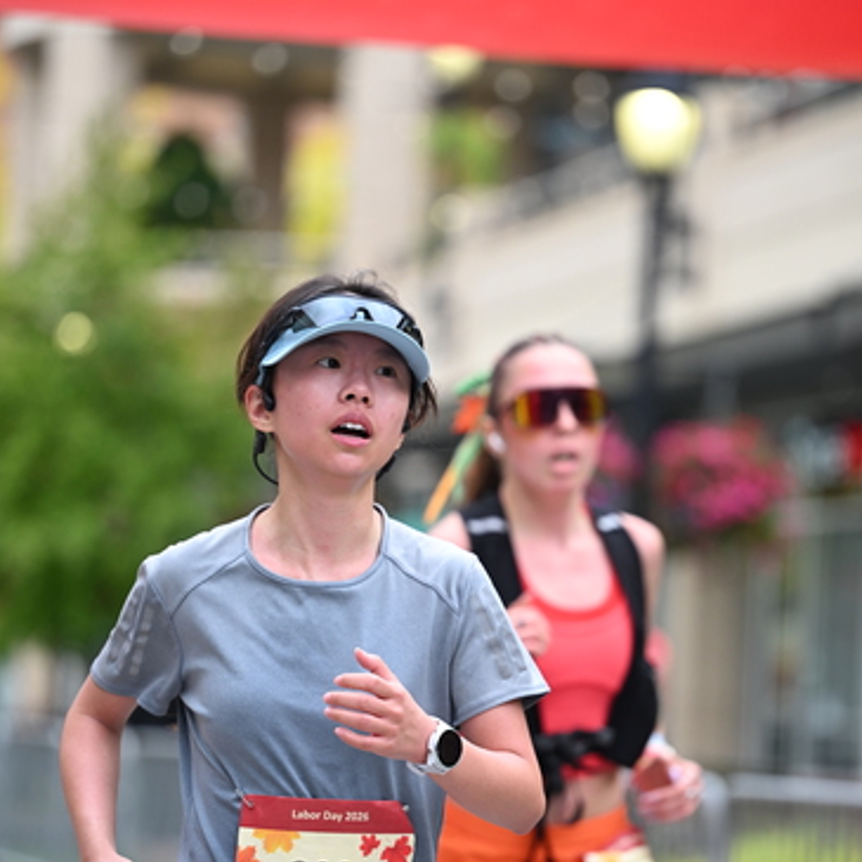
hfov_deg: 10.1
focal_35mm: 173
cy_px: 486
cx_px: 431
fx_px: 4874
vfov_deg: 10.1
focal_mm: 135
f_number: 2.8
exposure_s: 1/2000
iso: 640
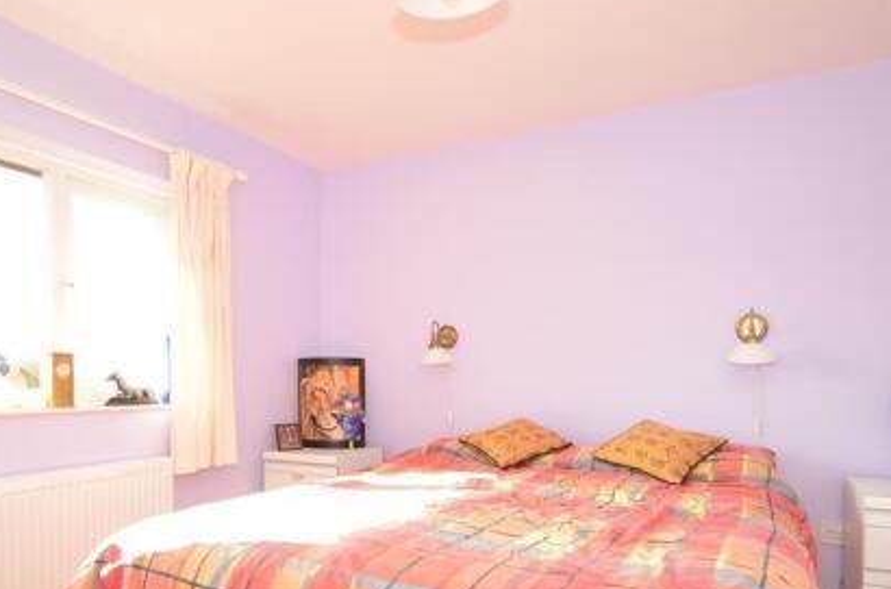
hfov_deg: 73.5
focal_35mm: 24
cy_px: 378
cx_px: 387
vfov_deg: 52.1
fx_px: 592
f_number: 5
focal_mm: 10
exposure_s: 1/80
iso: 200
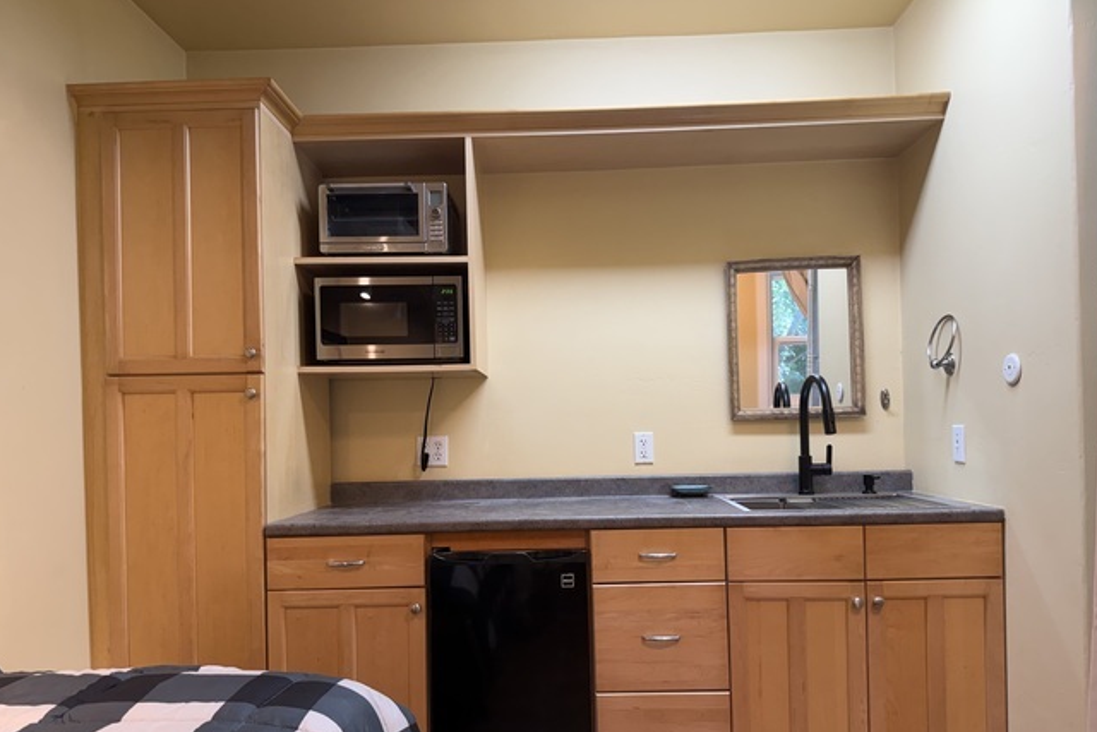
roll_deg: +1.3
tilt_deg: +0.1
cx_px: 553
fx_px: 792
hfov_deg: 69.4
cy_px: 423
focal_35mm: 26
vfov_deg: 49.4
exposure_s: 1/120
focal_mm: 6.76
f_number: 1.78
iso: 200
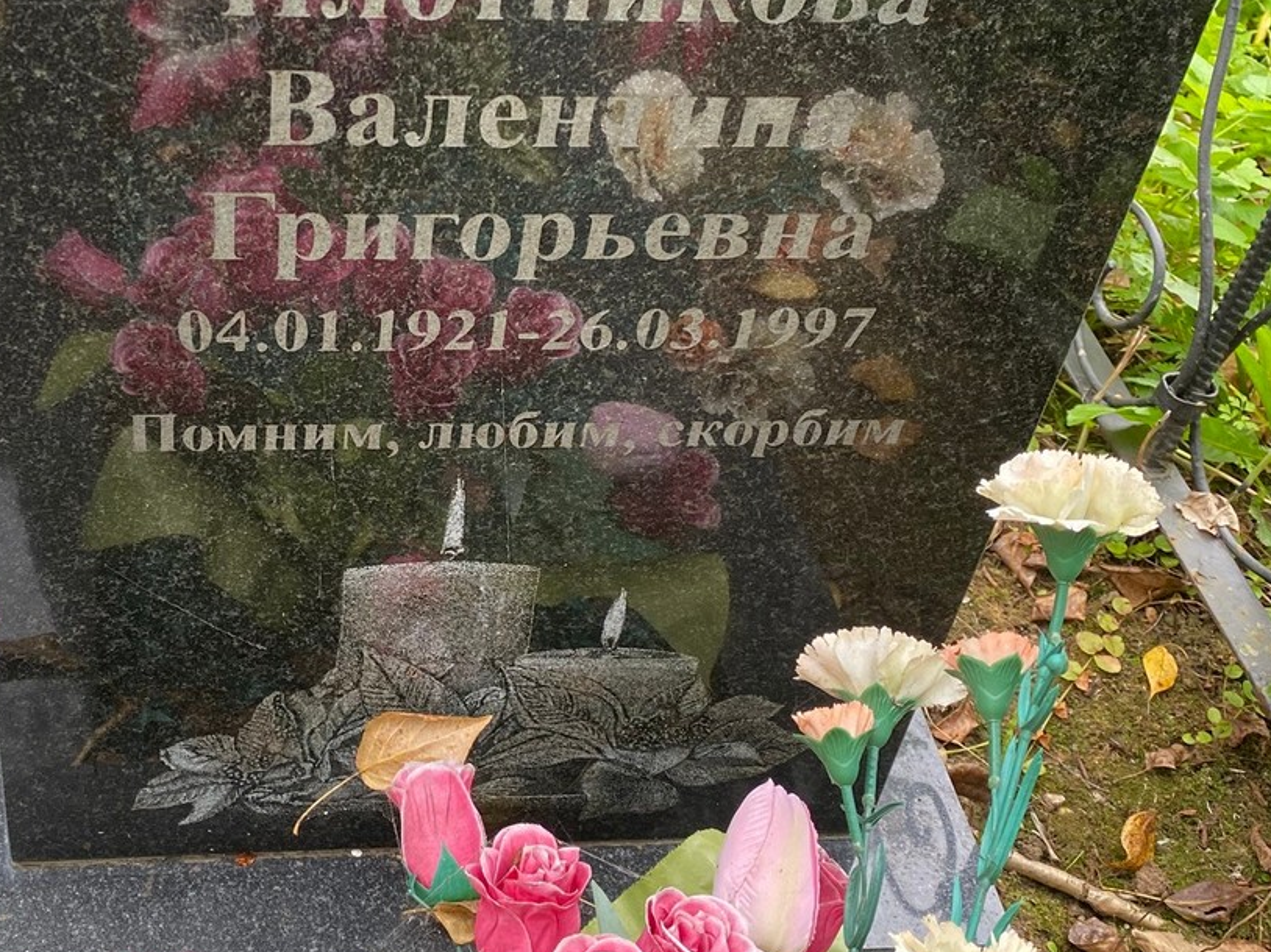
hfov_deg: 40.5
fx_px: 1688
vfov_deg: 31.5
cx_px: 381
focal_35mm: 46
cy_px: 415
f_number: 1.8
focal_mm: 4.25
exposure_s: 1/121
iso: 50
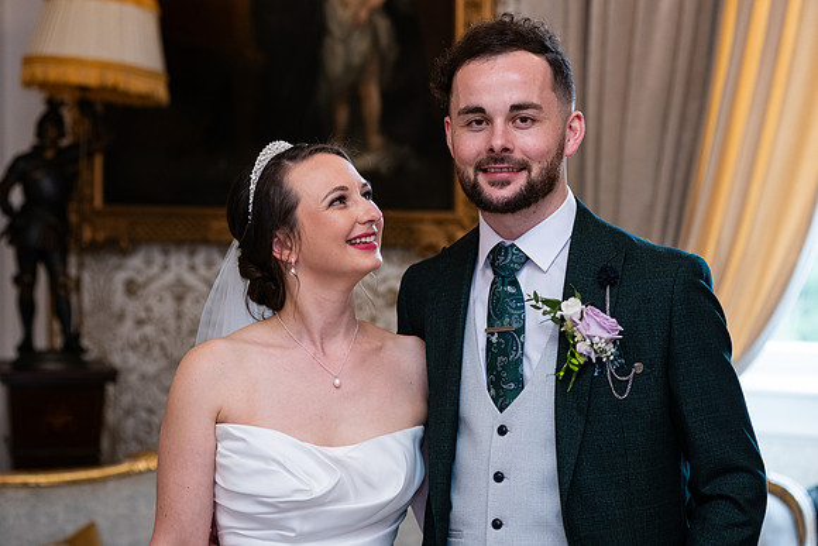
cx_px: 409
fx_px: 2091
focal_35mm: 92
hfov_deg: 22.1
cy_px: 273
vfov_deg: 14.9
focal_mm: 92
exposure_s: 1/160
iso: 800
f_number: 3.5
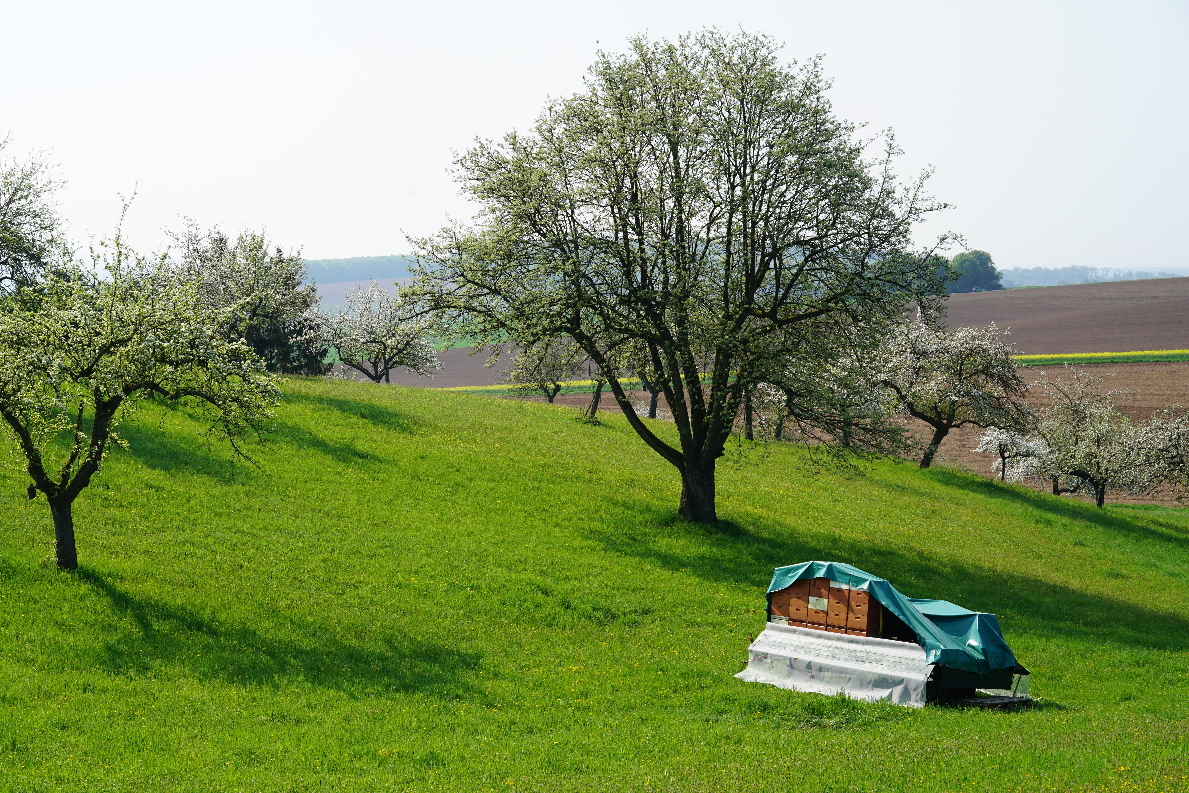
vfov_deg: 20.3
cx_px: 470
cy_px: 456
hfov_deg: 30.0
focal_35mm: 67
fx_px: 2213
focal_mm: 55
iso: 100
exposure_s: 1/160
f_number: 10
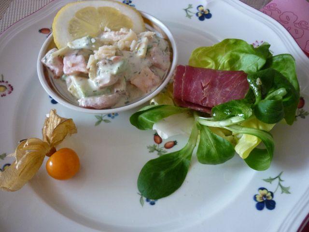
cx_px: 154
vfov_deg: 42.9
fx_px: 295
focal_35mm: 33
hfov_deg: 55.4
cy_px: 116
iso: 320
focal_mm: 5.5
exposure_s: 1/30
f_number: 2.8
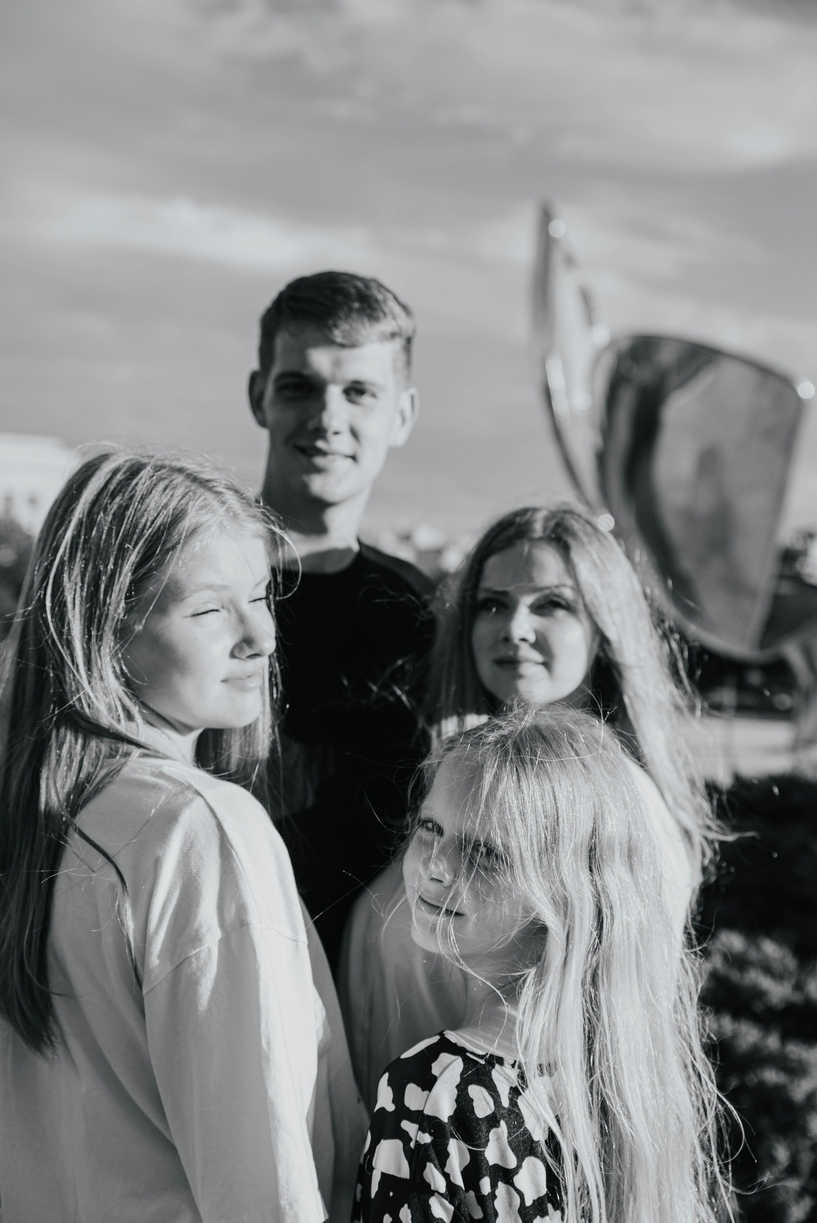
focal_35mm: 48
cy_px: 612
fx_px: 1632
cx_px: 408
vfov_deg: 41.1
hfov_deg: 28.1
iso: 125
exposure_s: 1/2000
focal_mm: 48
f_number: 4
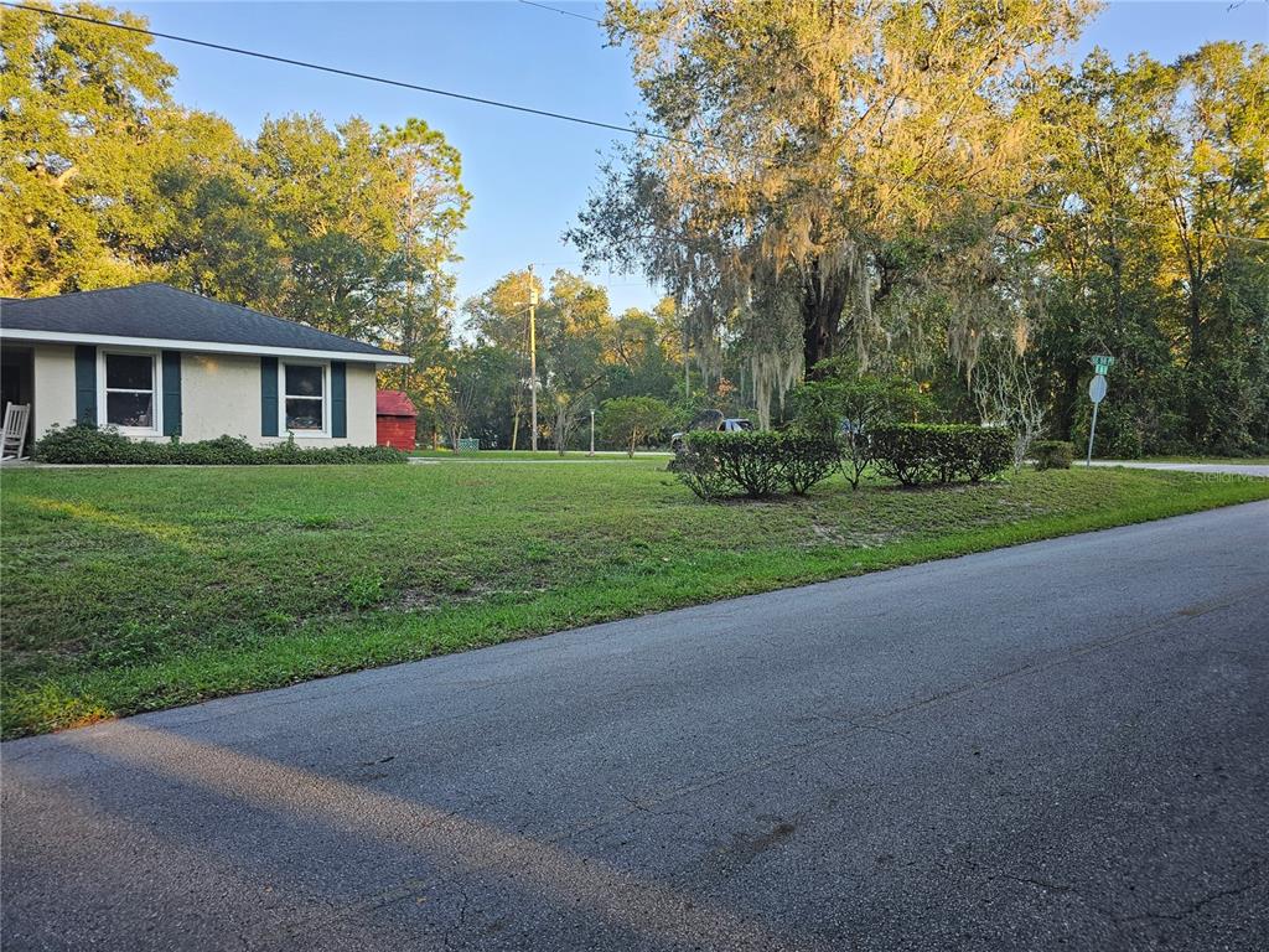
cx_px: 634
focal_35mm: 23
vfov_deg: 58.9
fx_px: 843
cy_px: 476
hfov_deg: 73.9
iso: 32
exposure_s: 1/180
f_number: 1.7
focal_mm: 6.3
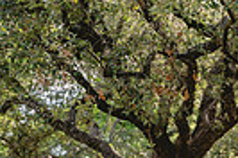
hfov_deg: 12.1
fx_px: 996
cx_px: 474
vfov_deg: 8.8
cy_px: 228
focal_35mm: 151
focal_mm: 34.5
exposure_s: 1/800
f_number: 2.8
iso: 125
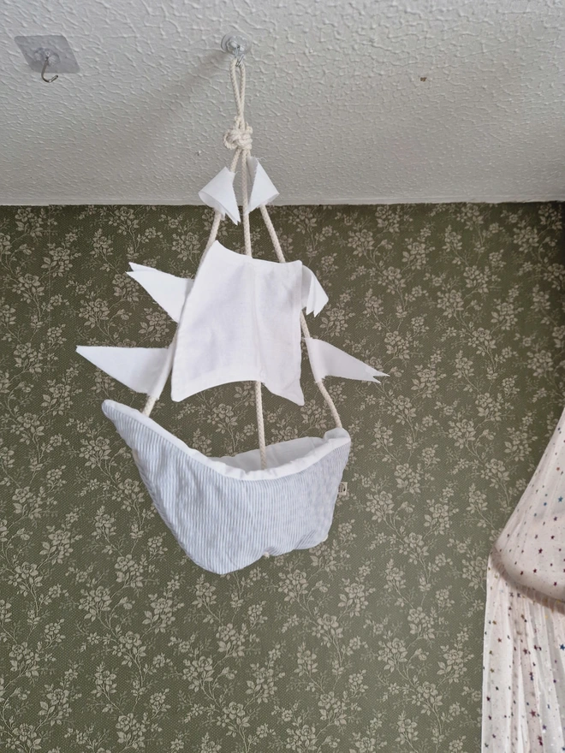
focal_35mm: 23
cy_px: 376
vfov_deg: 73.9
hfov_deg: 58.9
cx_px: 282
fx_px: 501
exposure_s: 1/100
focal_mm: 5.4
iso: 160
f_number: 1.8
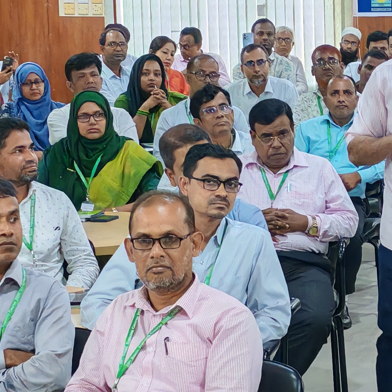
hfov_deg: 11.1
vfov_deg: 11.2
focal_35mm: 156
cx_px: 412
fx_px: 1999
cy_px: 200
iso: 500
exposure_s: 1/50
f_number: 1.95
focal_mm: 5.52
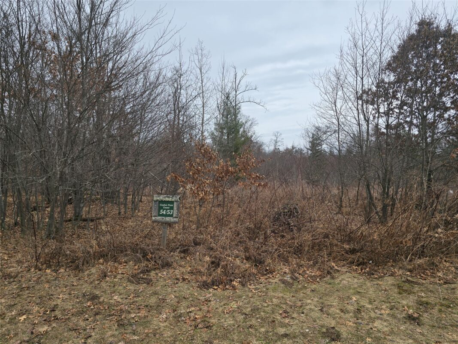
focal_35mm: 23
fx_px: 304
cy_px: 172
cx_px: 229
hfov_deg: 73.9
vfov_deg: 58.9
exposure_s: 1/184
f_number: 1.7
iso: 12
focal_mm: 6.3
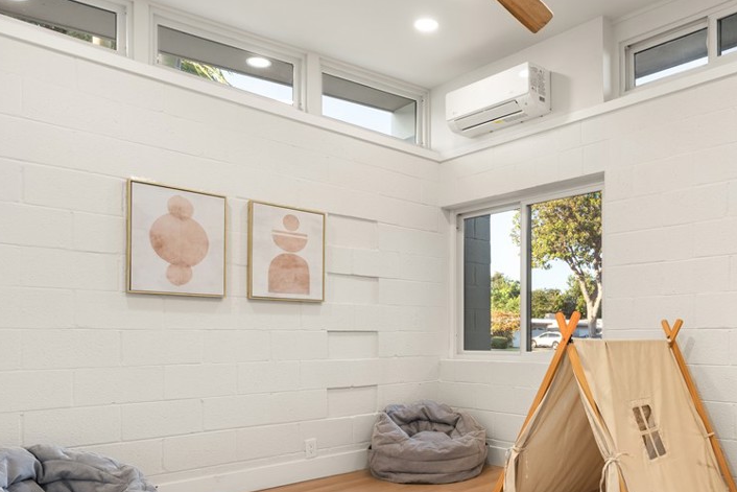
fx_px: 594
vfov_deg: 44.2
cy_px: 338
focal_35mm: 29
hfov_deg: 61.3
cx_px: 521
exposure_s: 1/4
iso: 320
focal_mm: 20
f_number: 8
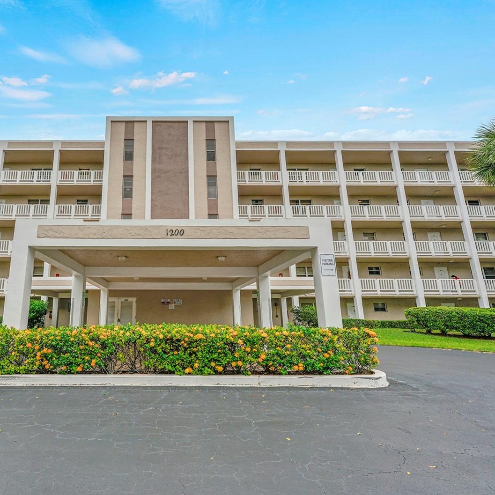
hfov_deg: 78.4
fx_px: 291
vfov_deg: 80.7
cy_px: 247
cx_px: 170
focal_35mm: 18
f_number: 8
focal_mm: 14
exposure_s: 1/200
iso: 400
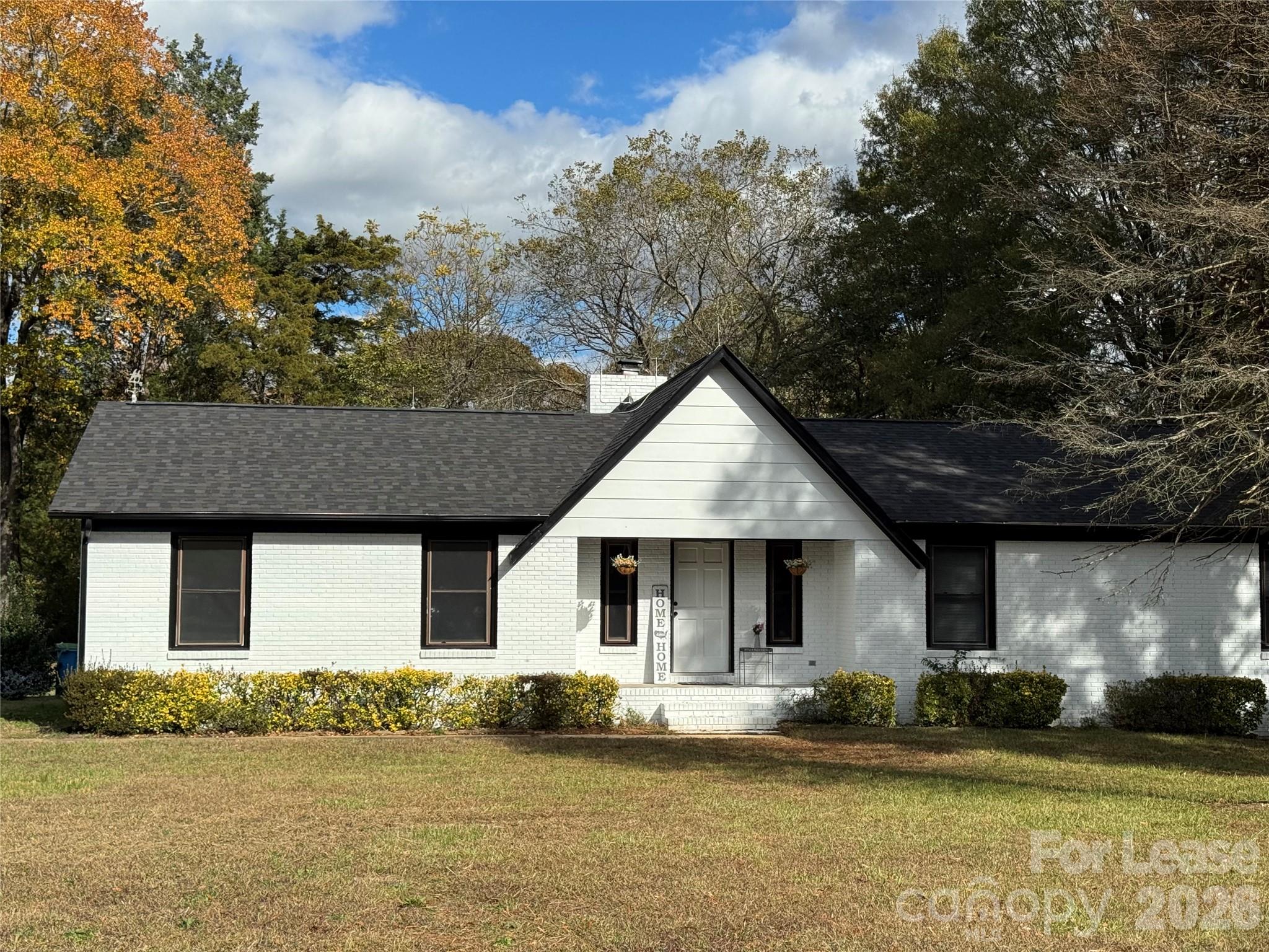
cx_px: 634
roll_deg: -0.5
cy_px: 476
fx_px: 1760
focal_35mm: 48
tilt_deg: +2.8
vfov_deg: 30.3
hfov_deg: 39.7
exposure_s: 1/7092
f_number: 1.78
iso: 64
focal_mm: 6.76
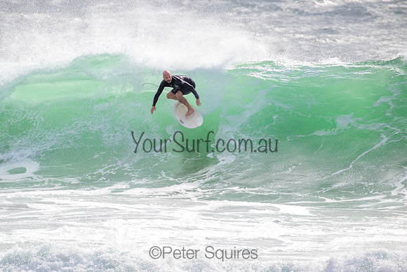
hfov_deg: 2.0
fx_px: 11686
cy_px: 96
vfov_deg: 1.3
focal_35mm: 1033
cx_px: 207
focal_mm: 800
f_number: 11
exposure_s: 1/2000
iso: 560
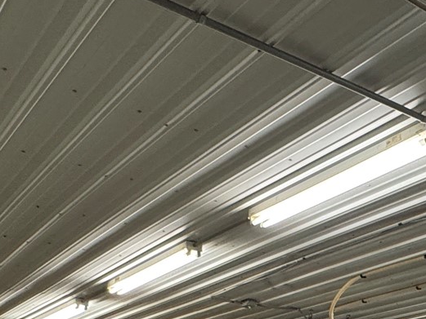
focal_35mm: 55
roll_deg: +0.8
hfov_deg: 34.1
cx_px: 326
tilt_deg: +7.8
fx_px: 677
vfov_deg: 24.6
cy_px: 357
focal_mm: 2.22
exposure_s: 1/60
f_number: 2.2
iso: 250
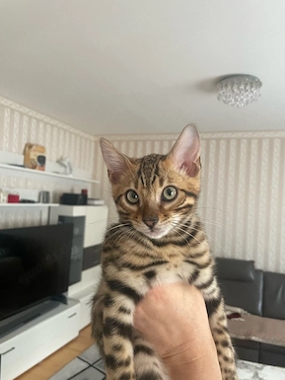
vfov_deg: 65.3
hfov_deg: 51.4
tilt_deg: +1.5
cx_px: 144
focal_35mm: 27
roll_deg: -4.8
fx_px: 296
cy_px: 195
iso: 250
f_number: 1.6
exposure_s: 1/60
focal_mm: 4.2
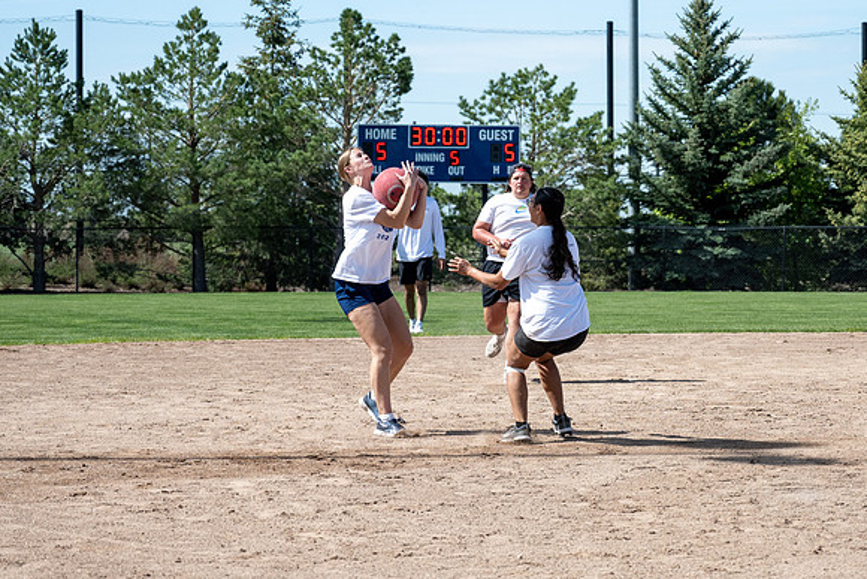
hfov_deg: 15.2
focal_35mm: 134
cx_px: 579
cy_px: 146
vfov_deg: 10.2
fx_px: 3238
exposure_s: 1/2000
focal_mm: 70
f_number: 4
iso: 100
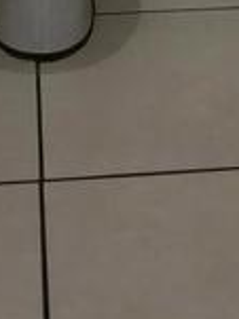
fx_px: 1125
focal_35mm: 122
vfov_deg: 13.5
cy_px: -346
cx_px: 146
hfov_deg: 12.1
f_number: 1.7
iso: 1250
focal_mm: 6.3
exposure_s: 1/100
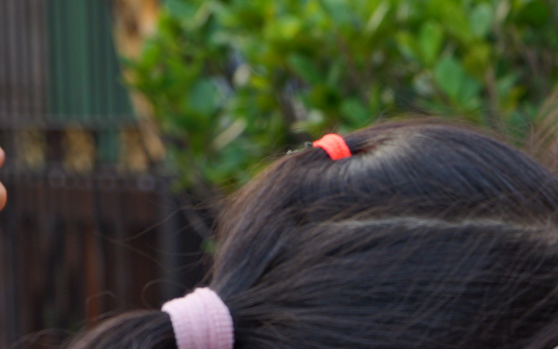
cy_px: 623
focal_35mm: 190
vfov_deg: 6.7
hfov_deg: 10.5
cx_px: 919
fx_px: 2889
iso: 320
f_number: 5
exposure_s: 1/100
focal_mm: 46
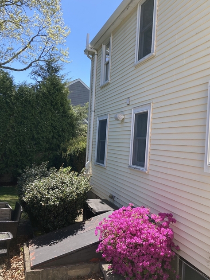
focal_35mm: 34
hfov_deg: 41.6
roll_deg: -4.2
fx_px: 275
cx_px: 126
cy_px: 145
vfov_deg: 53.9
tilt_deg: +1.5
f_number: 1.8
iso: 20
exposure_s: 1/934
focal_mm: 3.99
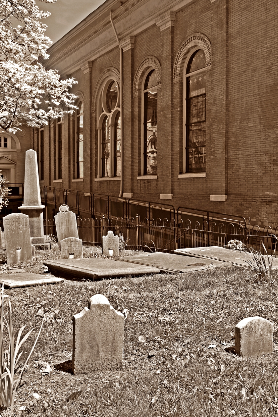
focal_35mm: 37
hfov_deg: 35.9
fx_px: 428
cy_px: 205
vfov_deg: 51.9
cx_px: 142
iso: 200
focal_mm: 24.38
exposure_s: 1/200
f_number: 8
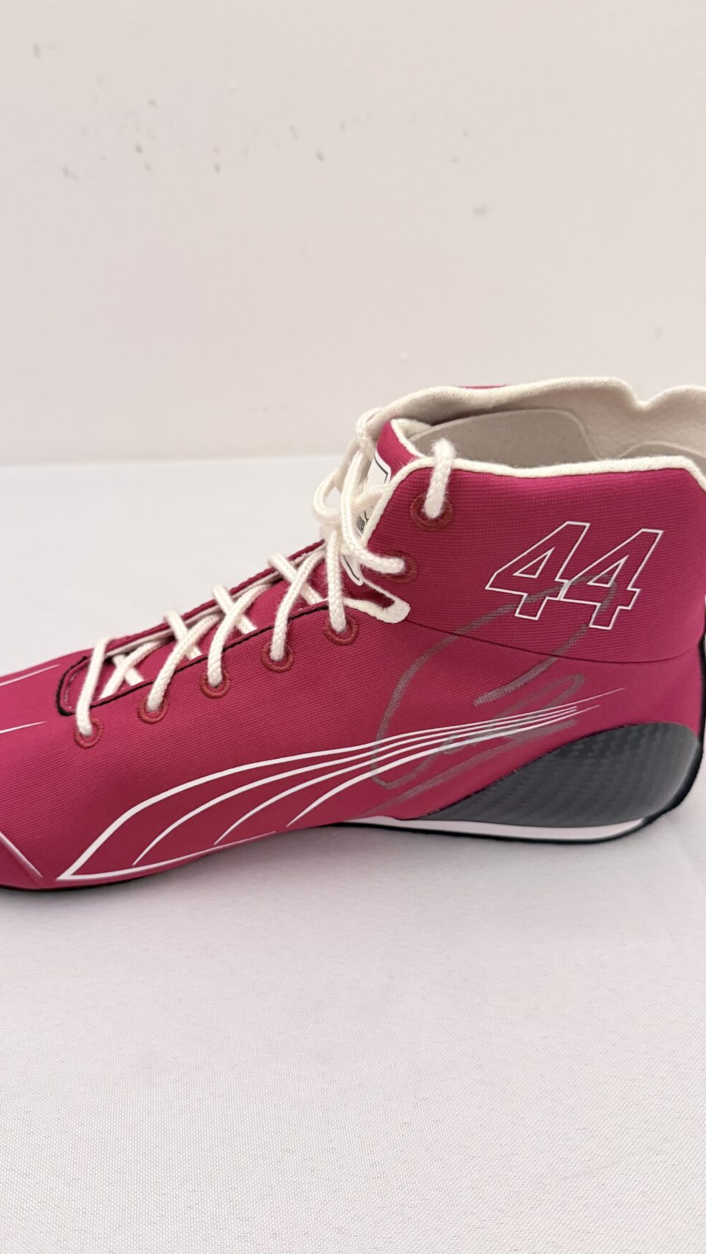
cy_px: 643
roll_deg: +2.5
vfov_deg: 69.8
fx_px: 898
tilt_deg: -36.0
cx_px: 306
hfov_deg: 42.8
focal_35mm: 27
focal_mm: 6.76
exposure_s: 1/50
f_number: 1.78
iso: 500
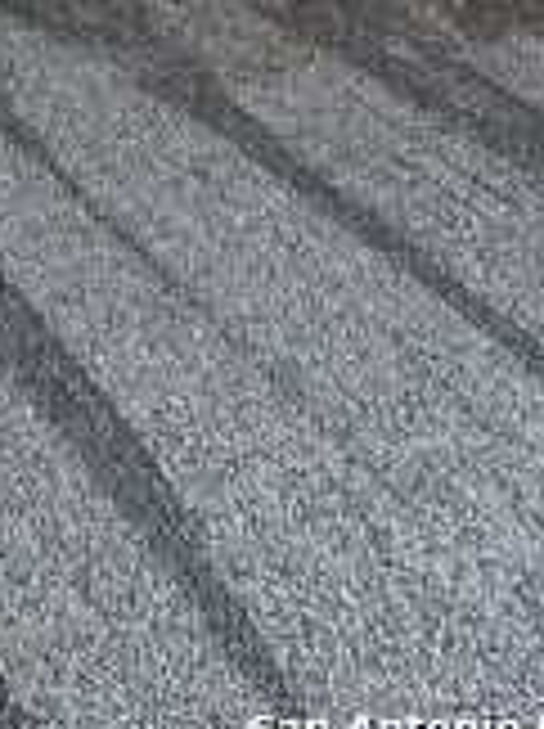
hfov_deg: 13.9
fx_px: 2164
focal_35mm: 103
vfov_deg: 15.6
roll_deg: +0.2
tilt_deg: -9.6
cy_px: -684
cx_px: -99
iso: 100
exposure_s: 1/60
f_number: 1.5
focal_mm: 5.7
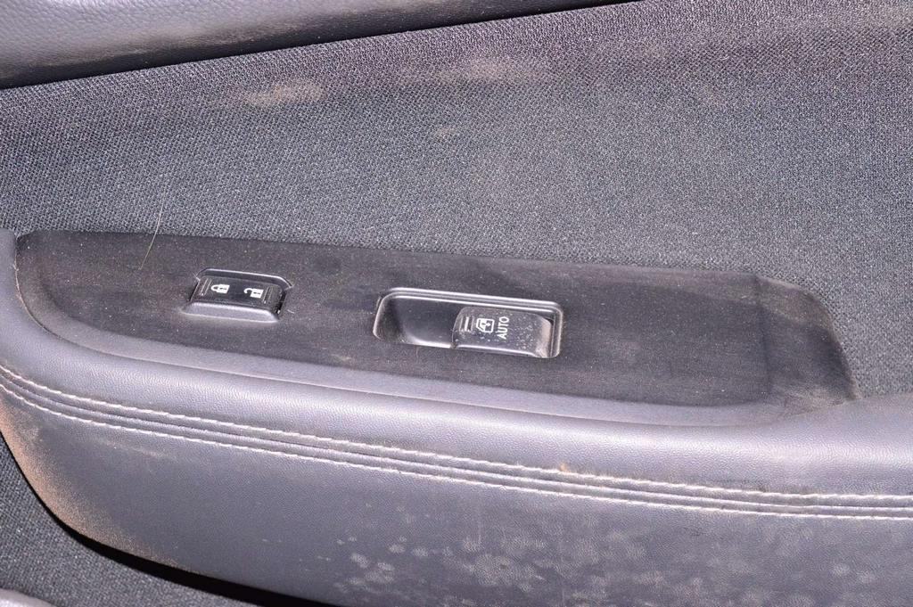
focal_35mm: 60
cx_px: 456
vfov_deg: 22.6
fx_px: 1520
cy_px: 304
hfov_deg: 33.4
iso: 1600
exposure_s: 1/160
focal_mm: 40
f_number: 8
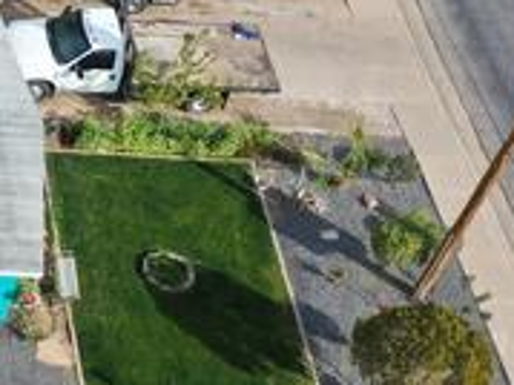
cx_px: -491
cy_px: 115
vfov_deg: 13.1
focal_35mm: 113
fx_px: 1677
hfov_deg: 14.6
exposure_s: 1/320
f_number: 5.6
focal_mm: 10.26
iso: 100
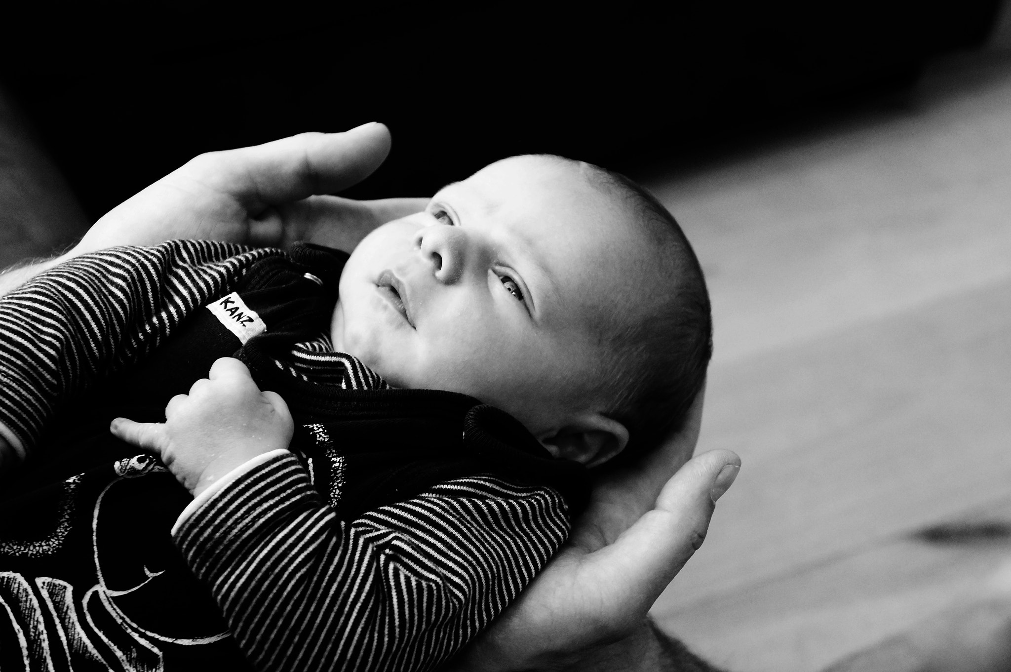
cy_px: 336
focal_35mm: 82
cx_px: 506
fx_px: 2314
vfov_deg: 16.5
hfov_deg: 24.6
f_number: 5.6
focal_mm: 55
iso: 1600
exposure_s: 1/100
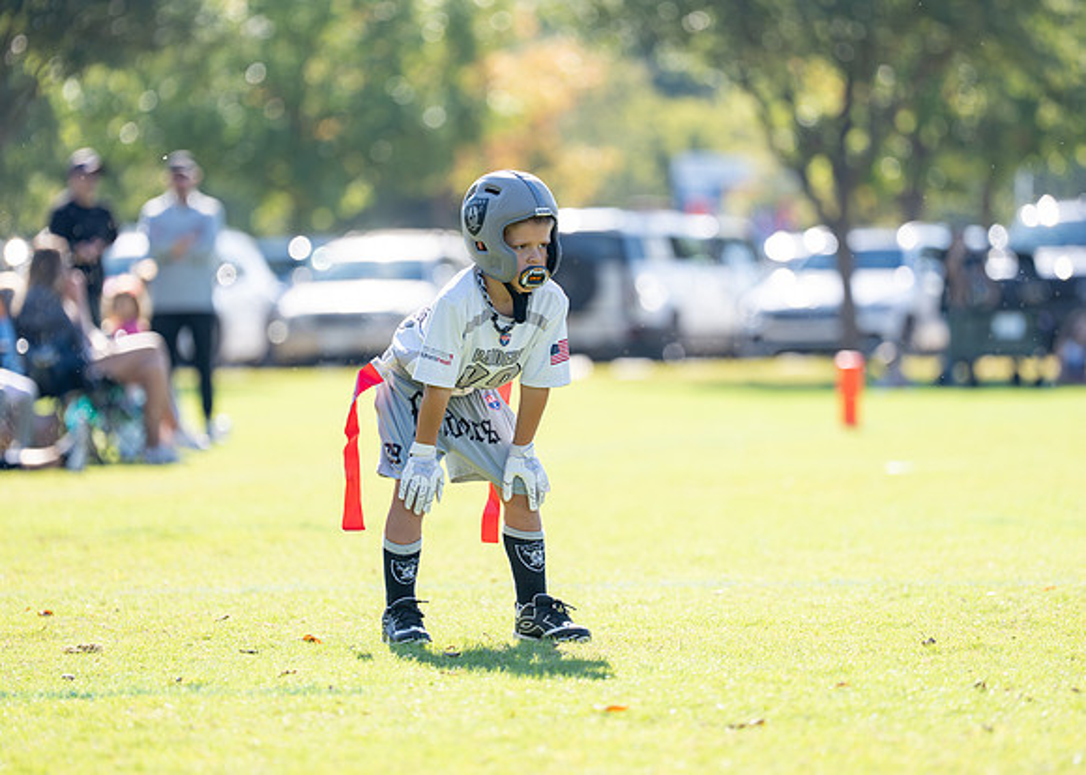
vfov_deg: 6.9
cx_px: 530
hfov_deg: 9.7
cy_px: 362
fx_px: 6428
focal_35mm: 208
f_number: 2.8
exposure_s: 1/2000
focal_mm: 171
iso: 250
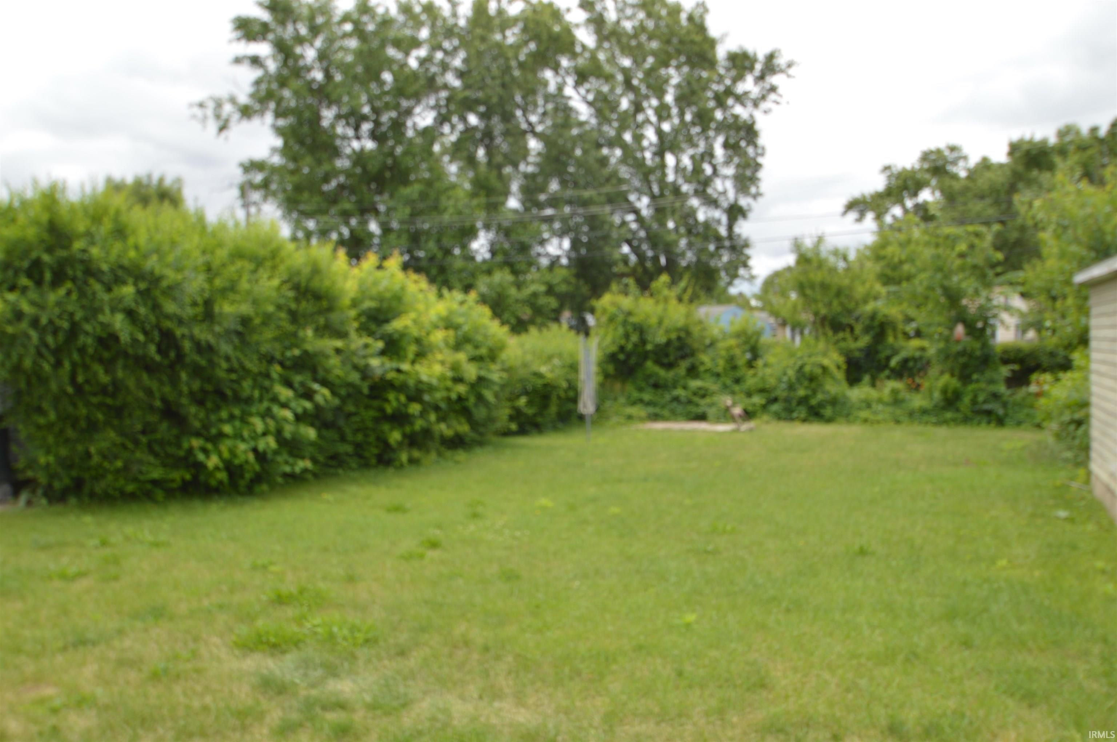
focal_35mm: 27
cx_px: 558
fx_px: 837
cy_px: 371
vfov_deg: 47.8
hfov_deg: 67.4
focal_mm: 18
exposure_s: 1/160
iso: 100
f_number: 6.3
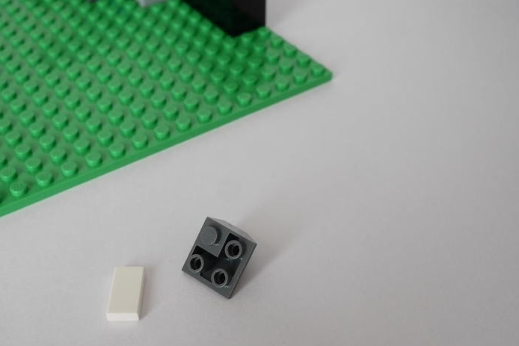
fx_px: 692
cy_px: 221
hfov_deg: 41.1
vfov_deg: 28.0
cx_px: 247
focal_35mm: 48
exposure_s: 1/60
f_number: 6.3
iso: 400
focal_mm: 20
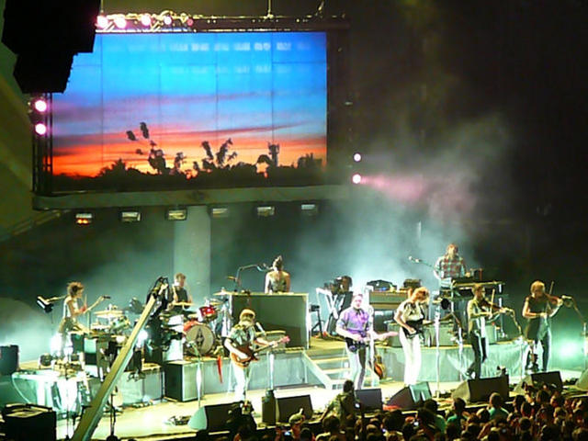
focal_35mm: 177
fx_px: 3007
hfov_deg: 11.2
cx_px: 294
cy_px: 220
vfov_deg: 8.4
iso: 800
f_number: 4
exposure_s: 1/30
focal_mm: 26.3
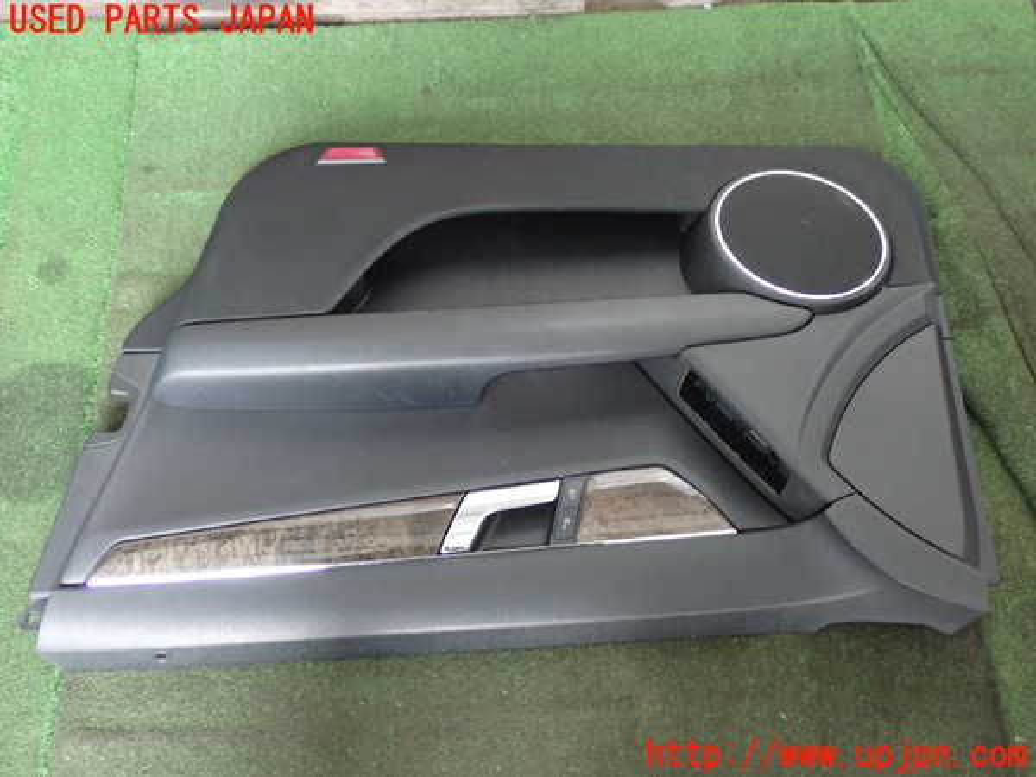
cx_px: 518
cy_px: 388
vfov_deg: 37.7
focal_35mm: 38
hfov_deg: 49.0
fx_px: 1137
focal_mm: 6.83
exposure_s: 1/20
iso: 800
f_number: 2.7
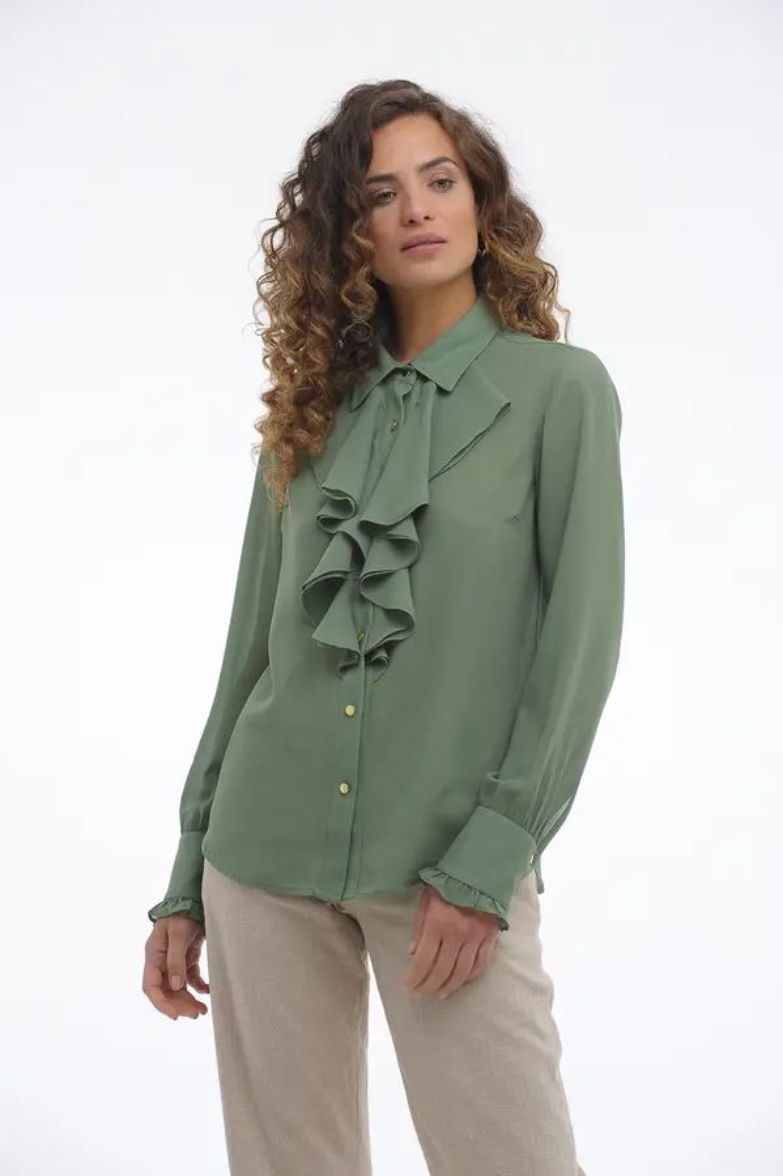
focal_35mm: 150
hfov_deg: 9.1
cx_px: 392
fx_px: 4899
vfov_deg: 13.7
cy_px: 588
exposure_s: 1/160
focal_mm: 150
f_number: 9
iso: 200
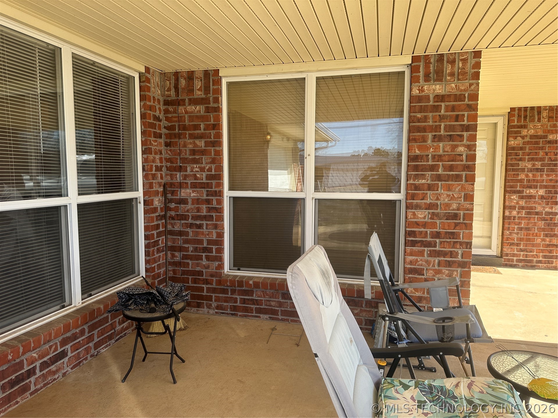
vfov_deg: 56.8
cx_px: 279
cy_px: 209
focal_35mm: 24
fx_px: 387
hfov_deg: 71.6
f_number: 1.78
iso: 80
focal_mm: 6.86
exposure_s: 1/680
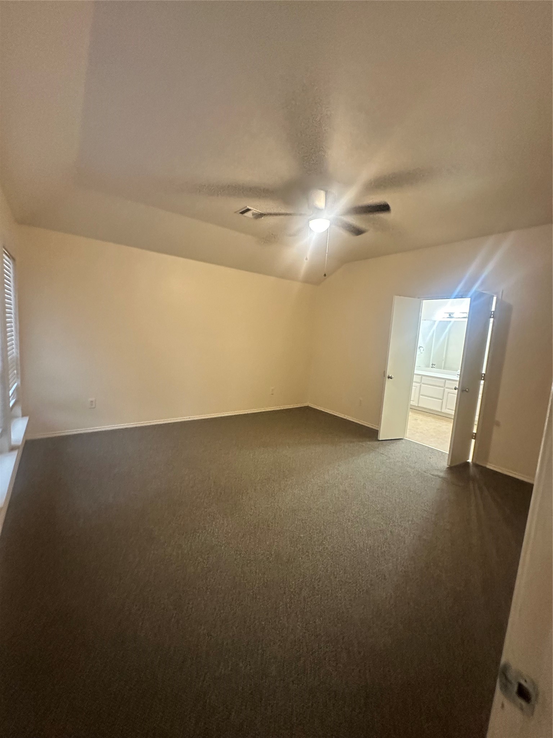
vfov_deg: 102.1
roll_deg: -4.8
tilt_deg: -6.5
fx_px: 298
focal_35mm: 14
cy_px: 369
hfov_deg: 85.7
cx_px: 276
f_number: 2.2
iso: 800
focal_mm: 2.22
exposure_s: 1/60
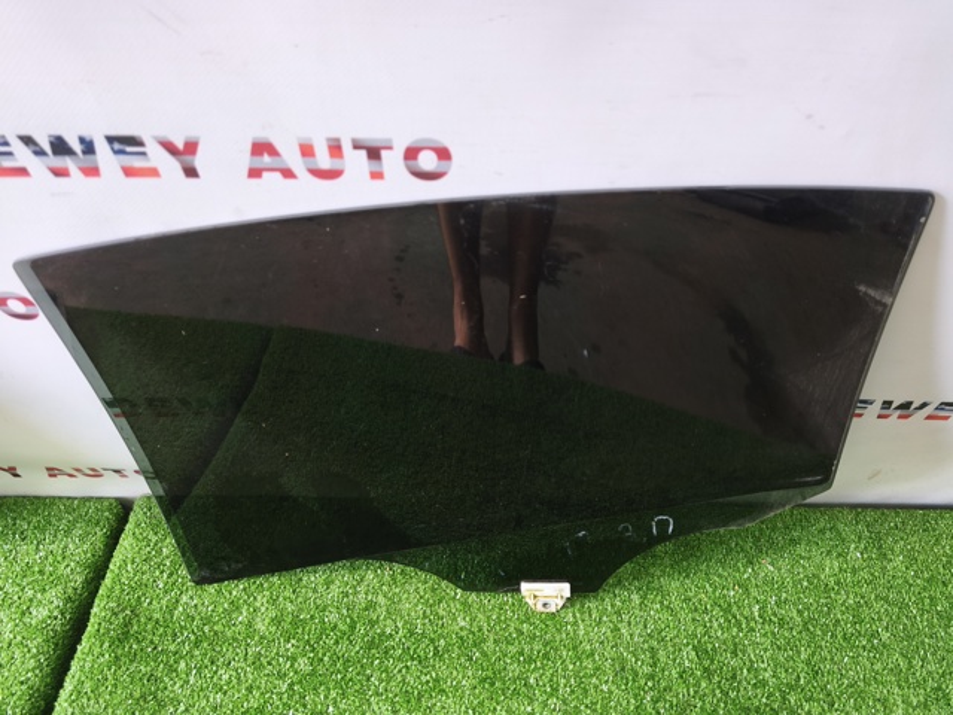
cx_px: 476
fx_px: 633
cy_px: 358
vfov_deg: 58.9
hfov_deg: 73.9
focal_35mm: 23
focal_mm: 5.35
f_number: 1.7
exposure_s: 1/65
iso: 400
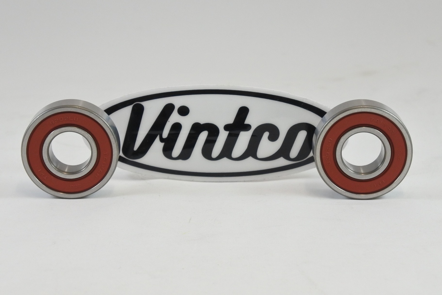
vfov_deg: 19.5
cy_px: 148
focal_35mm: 70
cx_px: 221
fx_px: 859
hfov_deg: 28.8
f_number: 5.3
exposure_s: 1/125
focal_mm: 26
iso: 560
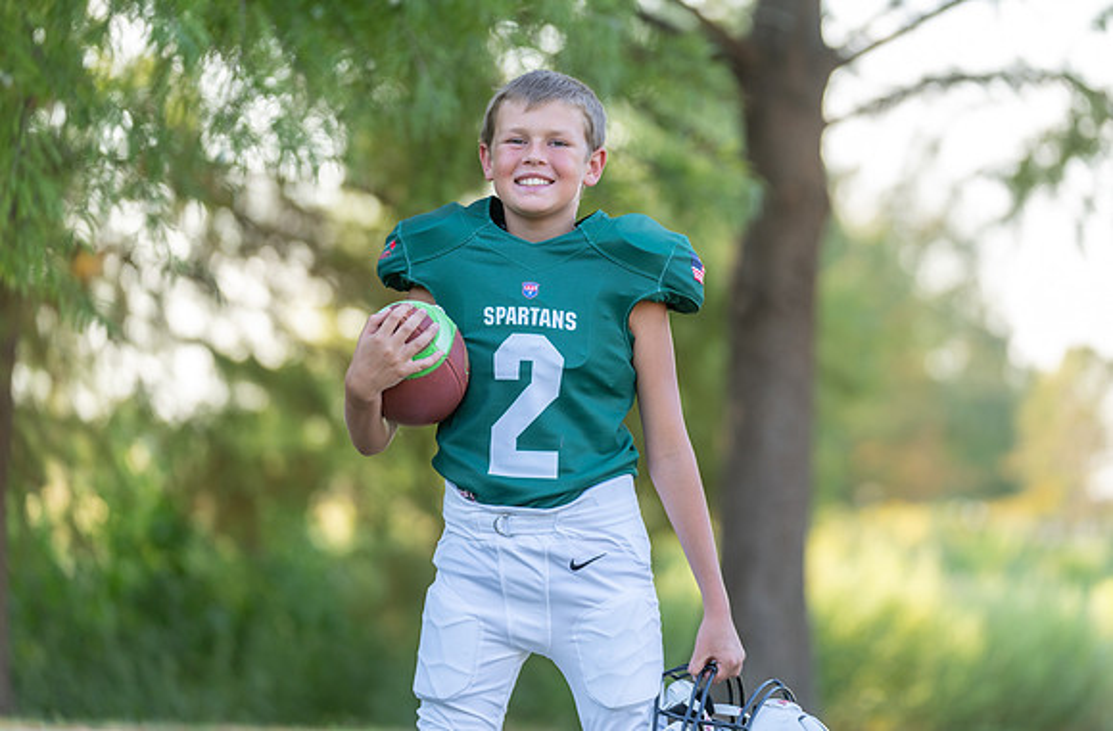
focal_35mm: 146
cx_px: 609
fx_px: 4499
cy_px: 325
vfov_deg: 9.3
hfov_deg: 14.1
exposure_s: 1/320
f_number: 2.8
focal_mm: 133
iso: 160
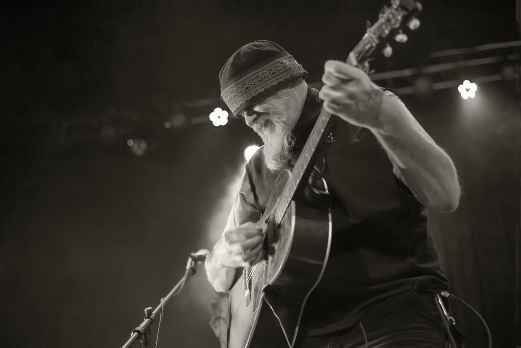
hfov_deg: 39.6
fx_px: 724
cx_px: 260
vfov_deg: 27.0
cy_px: 174
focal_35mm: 50
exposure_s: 1/160
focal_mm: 50
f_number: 2.2
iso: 2500
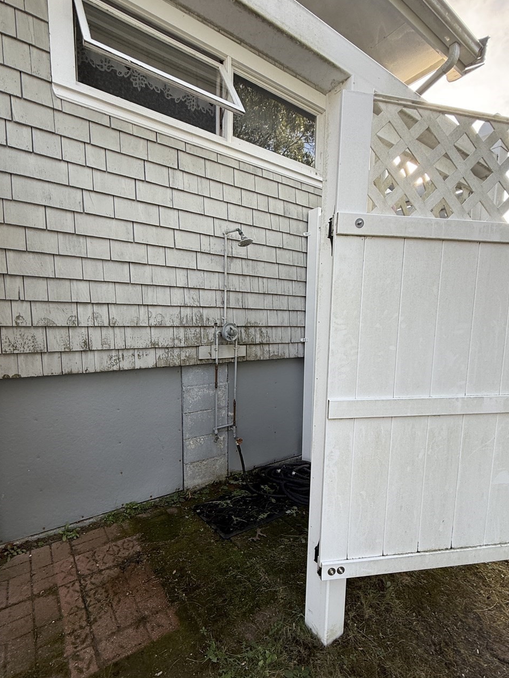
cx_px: 234
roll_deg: -0.1
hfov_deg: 74.6
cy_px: 364
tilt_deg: -6.3
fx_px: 333
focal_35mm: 17
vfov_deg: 90.9
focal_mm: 2.22
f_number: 2.2
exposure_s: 1/200
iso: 50
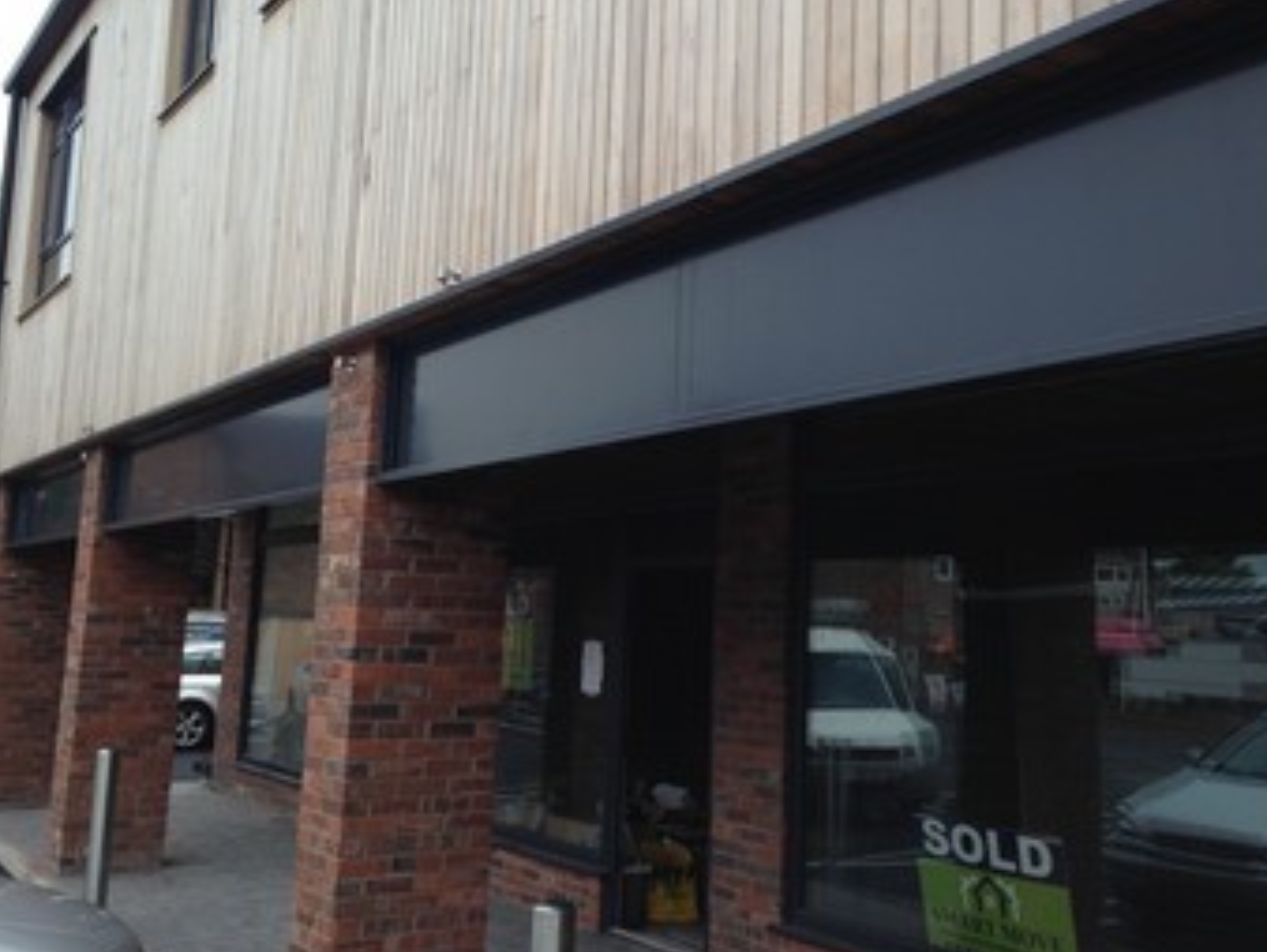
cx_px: 626
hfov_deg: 47.8
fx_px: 1428
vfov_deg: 36.8
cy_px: 420
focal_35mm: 39
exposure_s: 1/695
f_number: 2.4
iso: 50
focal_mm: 4.12
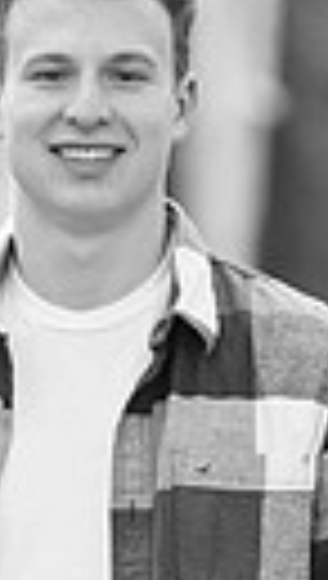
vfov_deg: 3.4
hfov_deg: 1.9
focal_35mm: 637
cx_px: 63
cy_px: 351
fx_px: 9804
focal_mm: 175
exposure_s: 1/200
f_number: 3.2
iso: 400
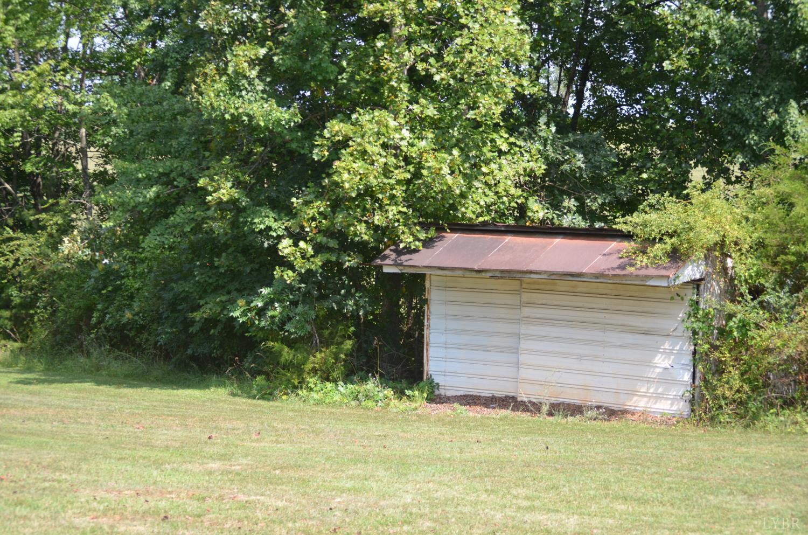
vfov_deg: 16.5
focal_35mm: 82
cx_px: 404
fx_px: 1848
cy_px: 268
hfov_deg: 24.7
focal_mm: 55
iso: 100
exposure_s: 1/200
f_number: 4.5
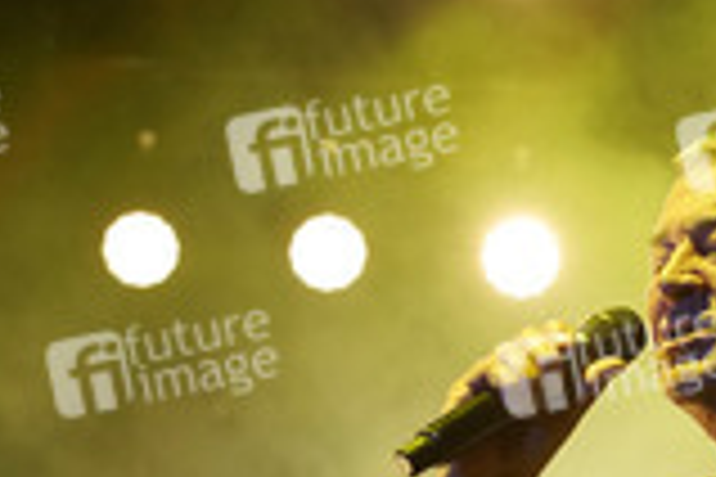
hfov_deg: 8.1
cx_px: 673
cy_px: 477
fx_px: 5012
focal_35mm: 252
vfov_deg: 5.4
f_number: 5.6
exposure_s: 1/400
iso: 1600
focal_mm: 89
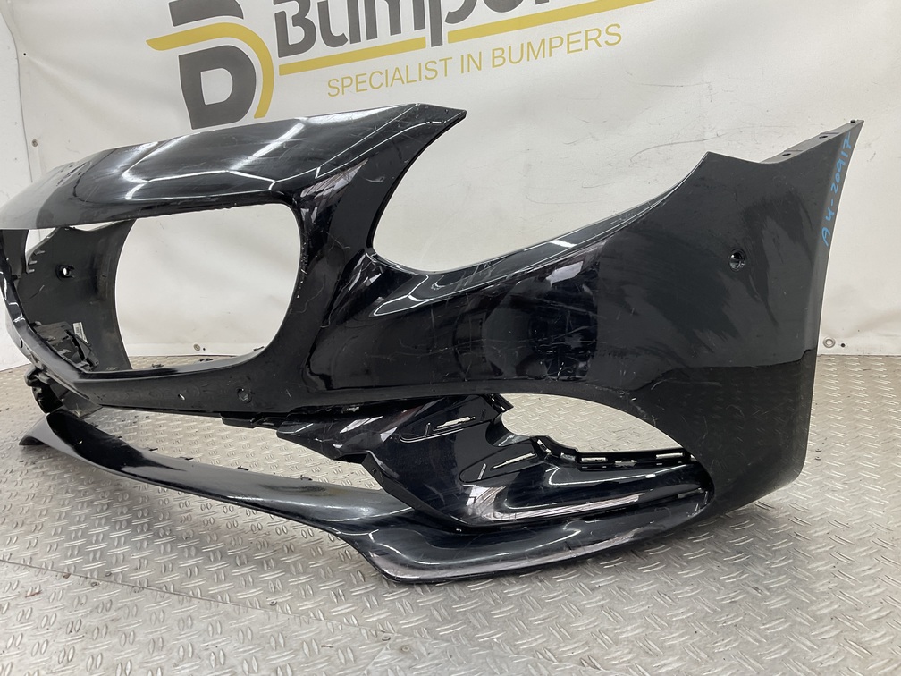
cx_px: 450
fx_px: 755
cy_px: 338
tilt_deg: -13.0
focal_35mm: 29
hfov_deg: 61.7
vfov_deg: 48.2
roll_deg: +4.8
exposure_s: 1/100
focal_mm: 3
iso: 32
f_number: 1.8
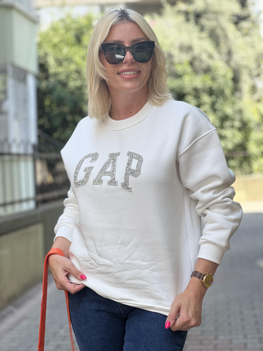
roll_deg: +1.4
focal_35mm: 77
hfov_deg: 19.1
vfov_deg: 25.3
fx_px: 780
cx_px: 132
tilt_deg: +1.1
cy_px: 176
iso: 32
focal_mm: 9
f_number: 2.8
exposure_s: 1/121
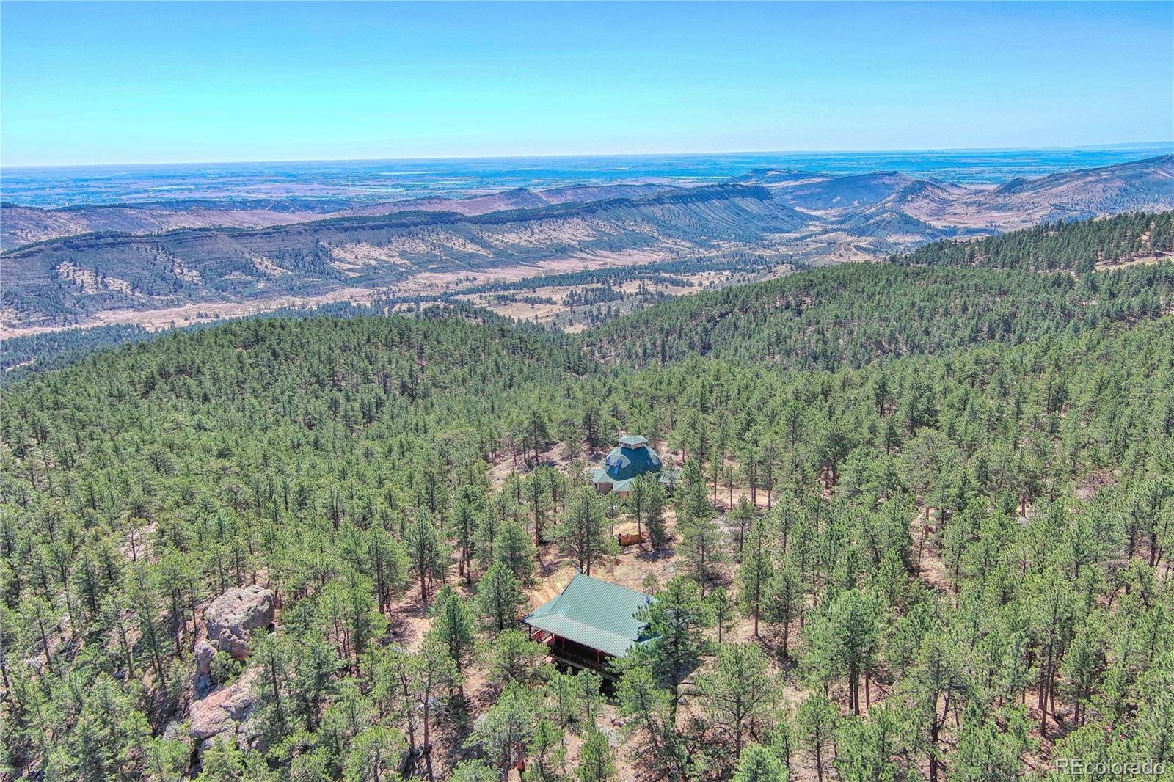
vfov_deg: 44.9
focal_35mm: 29
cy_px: 391
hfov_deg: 63.7
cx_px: 587
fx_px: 945
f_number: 2.8
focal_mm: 10.6
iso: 100
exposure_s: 1/1264
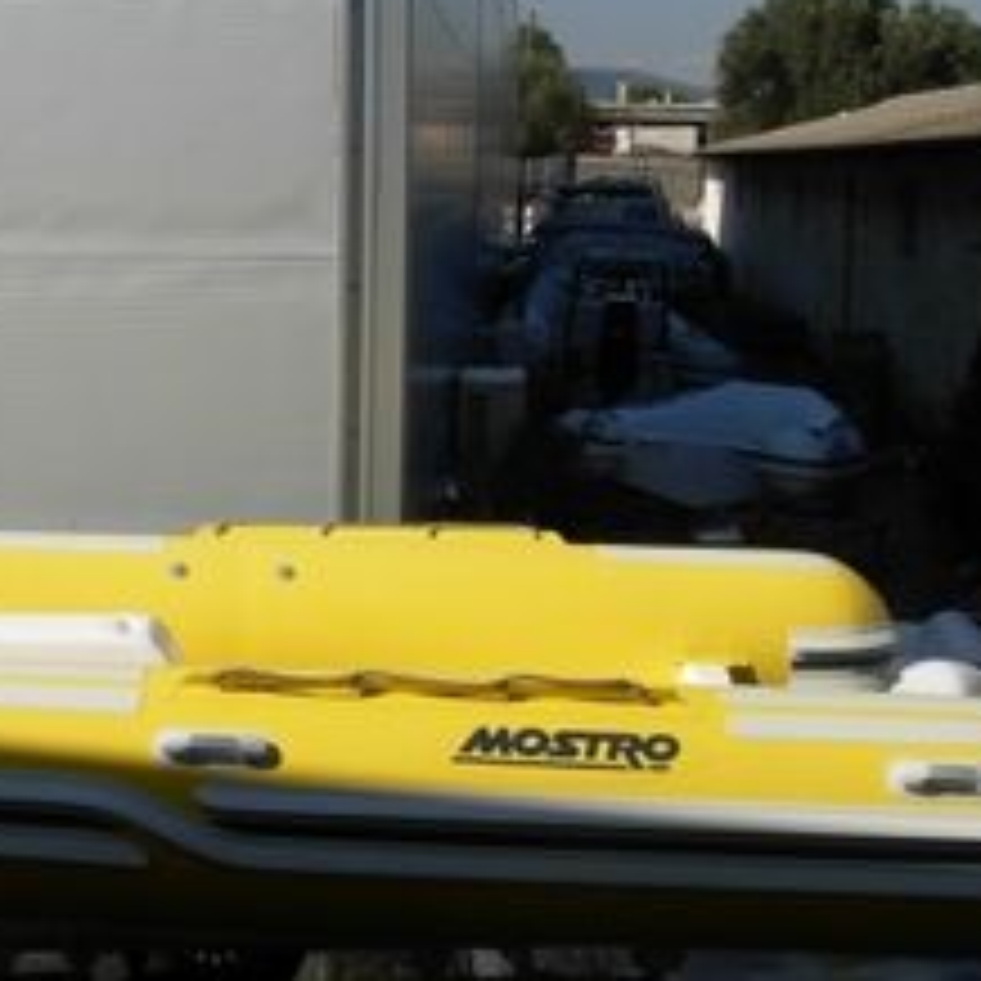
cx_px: 14
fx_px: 2469
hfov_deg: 21.7
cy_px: 533
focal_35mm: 77
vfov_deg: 22.5
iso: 79
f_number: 4.9
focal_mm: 6.3
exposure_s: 1/966
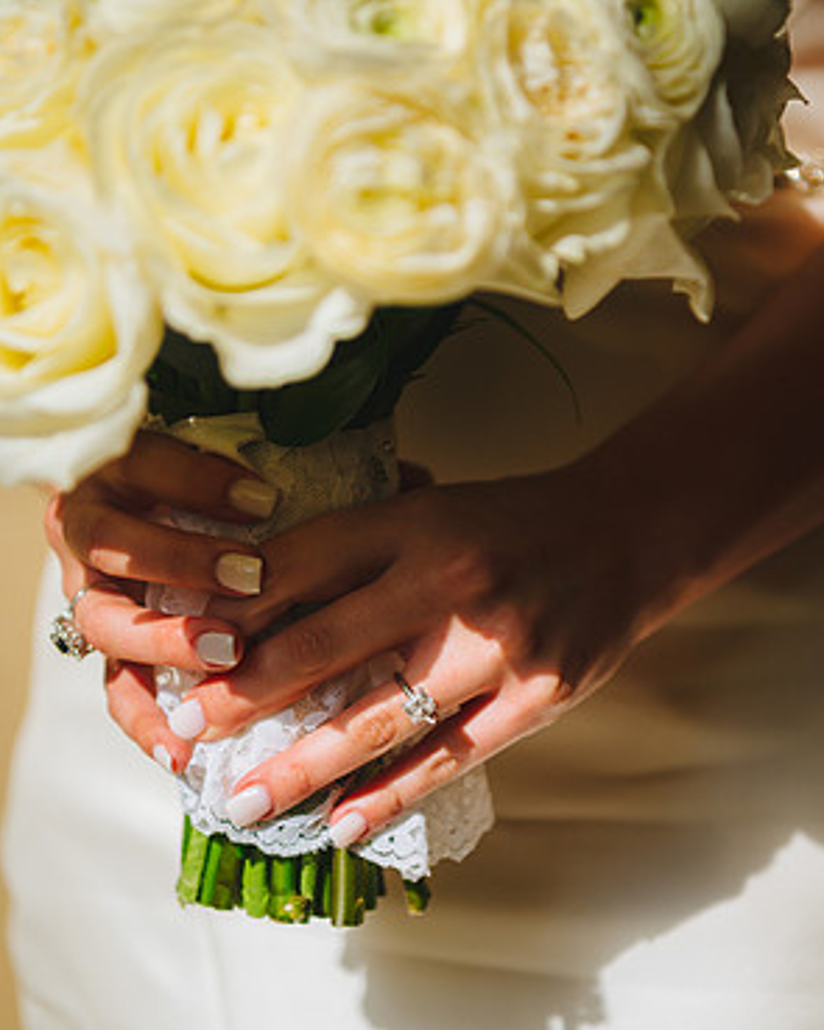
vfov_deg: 23.8
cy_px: 617
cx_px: 409
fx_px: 2440
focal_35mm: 80
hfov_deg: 19.2
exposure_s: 1/2500
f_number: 2.8
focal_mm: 70
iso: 400
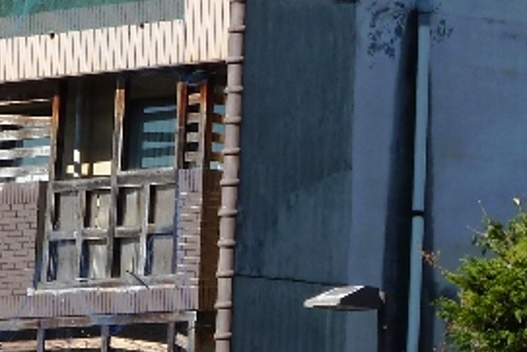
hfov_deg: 5.3
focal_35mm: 389
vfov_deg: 3.5
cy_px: 128
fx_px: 5697
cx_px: 550
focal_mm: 17
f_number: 4.3
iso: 80
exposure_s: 1/400
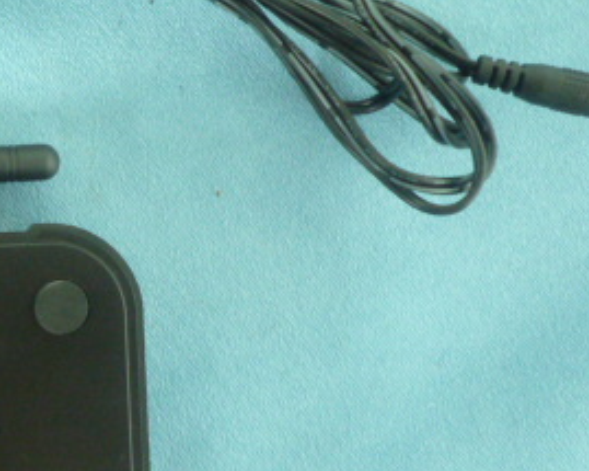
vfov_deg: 26.2
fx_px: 1011
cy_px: 208
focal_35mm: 58
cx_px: 33
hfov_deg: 30.7
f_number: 2.8
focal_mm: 4.4
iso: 400
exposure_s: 1/13
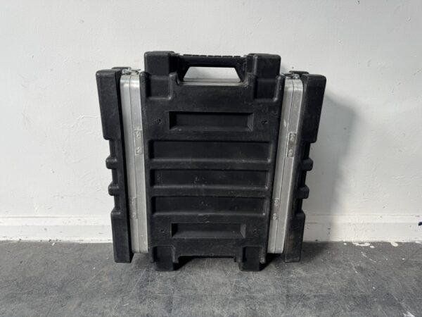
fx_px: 293
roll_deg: -0.1
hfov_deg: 71.6
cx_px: 211
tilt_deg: -19.5
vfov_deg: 56.8
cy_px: 158
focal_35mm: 24
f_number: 1.78
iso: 64
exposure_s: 1/194
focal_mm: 6.76
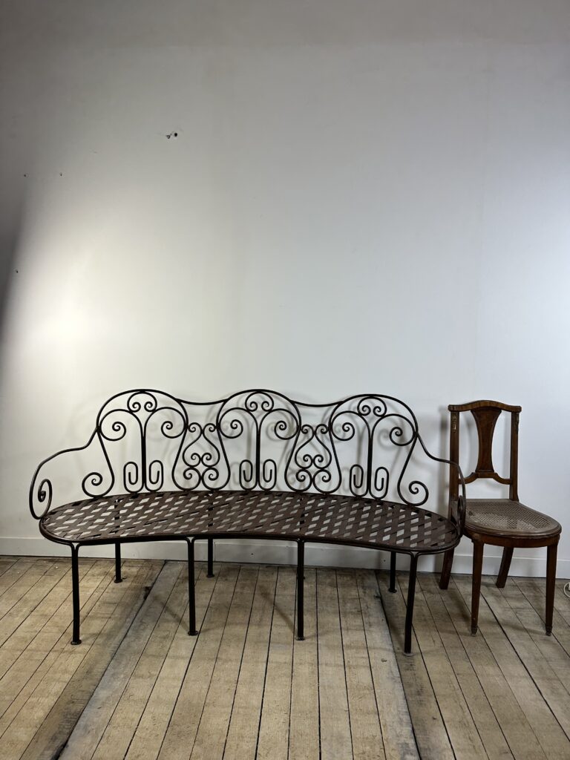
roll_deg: -2.0
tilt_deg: -7.0
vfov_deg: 71.6
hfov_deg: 56.8
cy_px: 380
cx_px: 285
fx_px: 527
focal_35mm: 24
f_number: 1.78
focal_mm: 6.86
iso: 64
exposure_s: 1/100
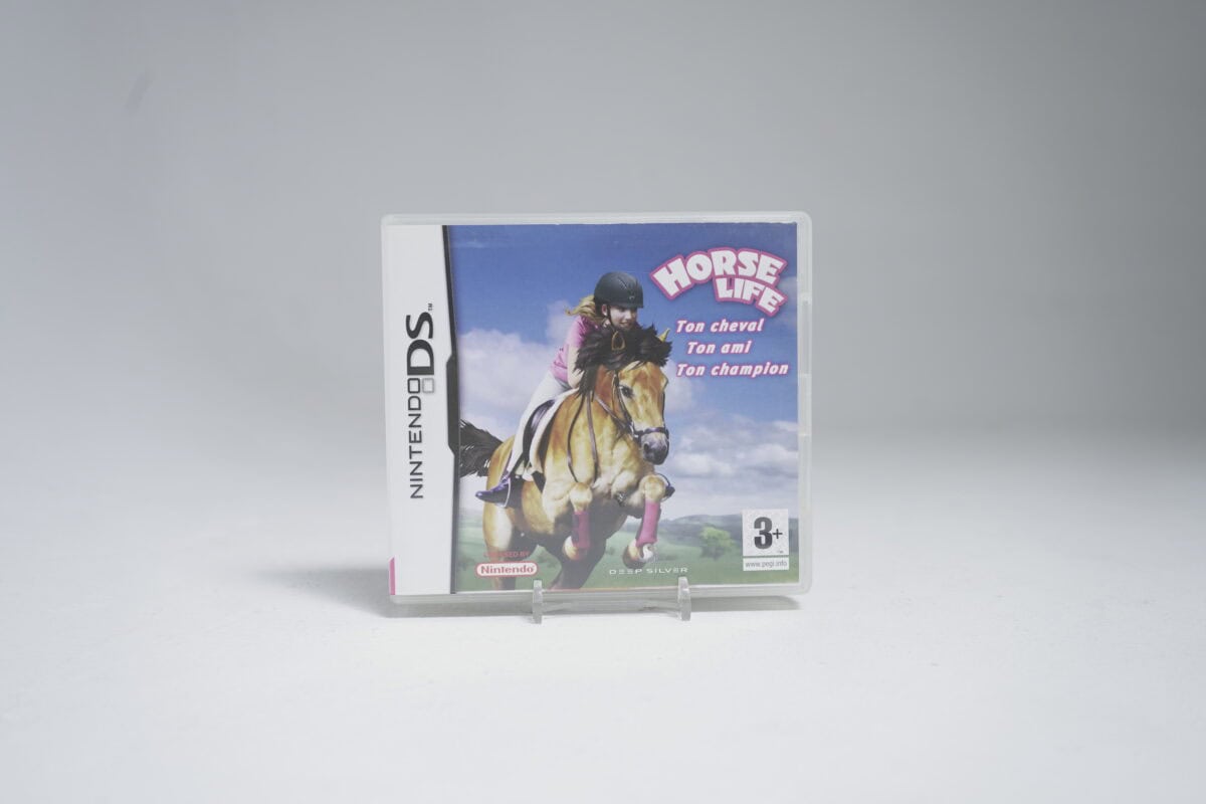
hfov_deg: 55.8
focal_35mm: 34
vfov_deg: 38.9
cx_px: 603
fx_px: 1139
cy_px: 402
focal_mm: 34
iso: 640
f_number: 5.6
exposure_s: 1/25
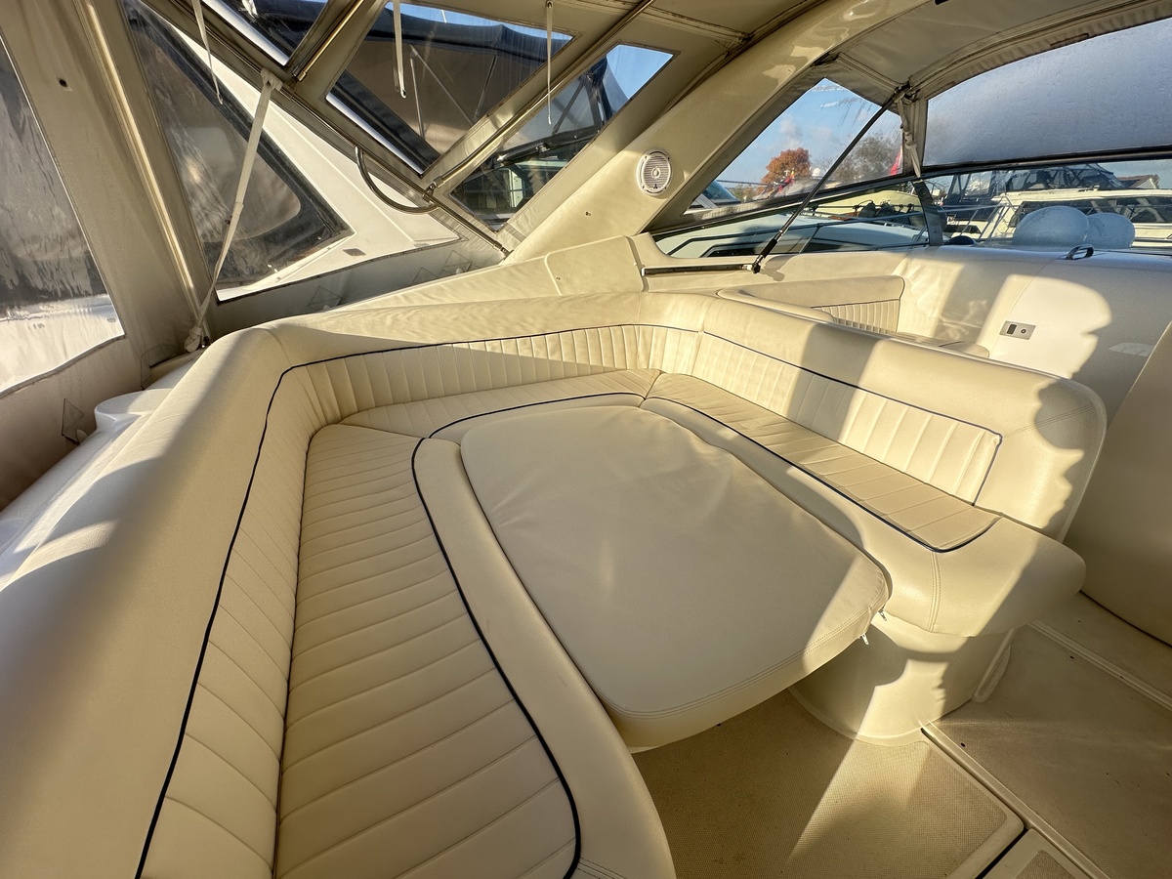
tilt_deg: -25.4
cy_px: 440
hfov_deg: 102.1
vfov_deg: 85.7
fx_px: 474
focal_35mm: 14
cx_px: 586
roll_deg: -1.8
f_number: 2.2
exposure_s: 1/725
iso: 40
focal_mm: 2.22
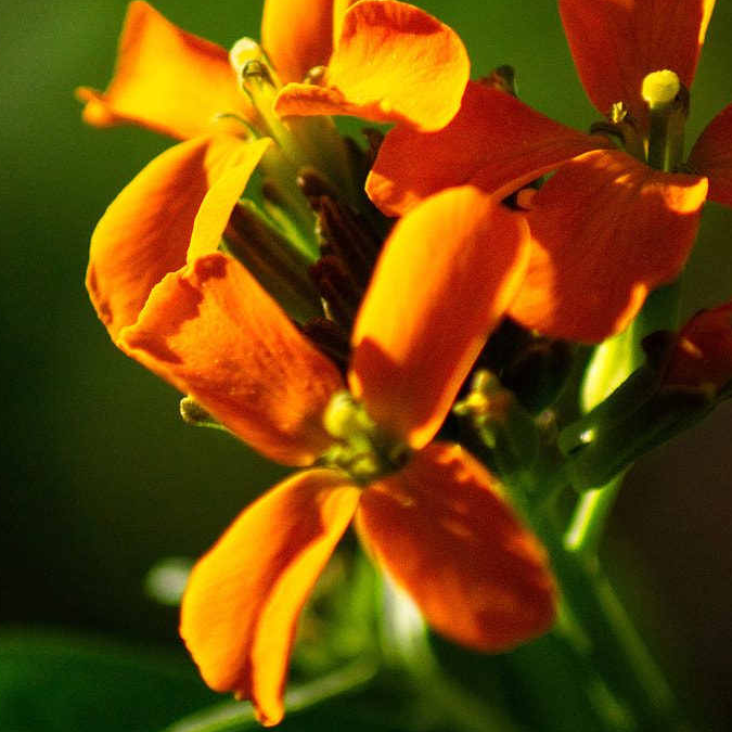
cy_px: 194
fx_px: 14474
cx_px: 287
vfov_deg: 2.9
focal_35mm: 605
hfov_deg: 2.9
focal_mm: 200
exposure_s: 1/3200
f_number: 4.5
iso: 800
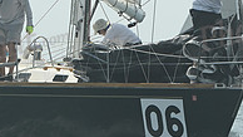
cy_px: -28
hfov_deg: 4.3
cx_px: 135
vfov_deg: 2.4
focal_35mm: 500
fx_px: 3221
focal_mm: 160
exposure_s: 1/1250
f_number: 9
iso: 320
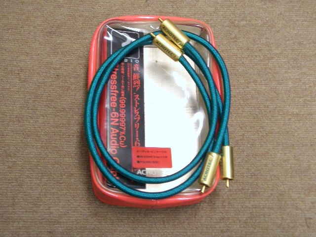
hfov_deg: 31.2
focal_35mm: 62
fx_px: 566
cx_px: 158
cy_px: 118
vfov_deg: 23.7
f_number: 3.5
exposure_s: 1/8
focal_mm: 10.2
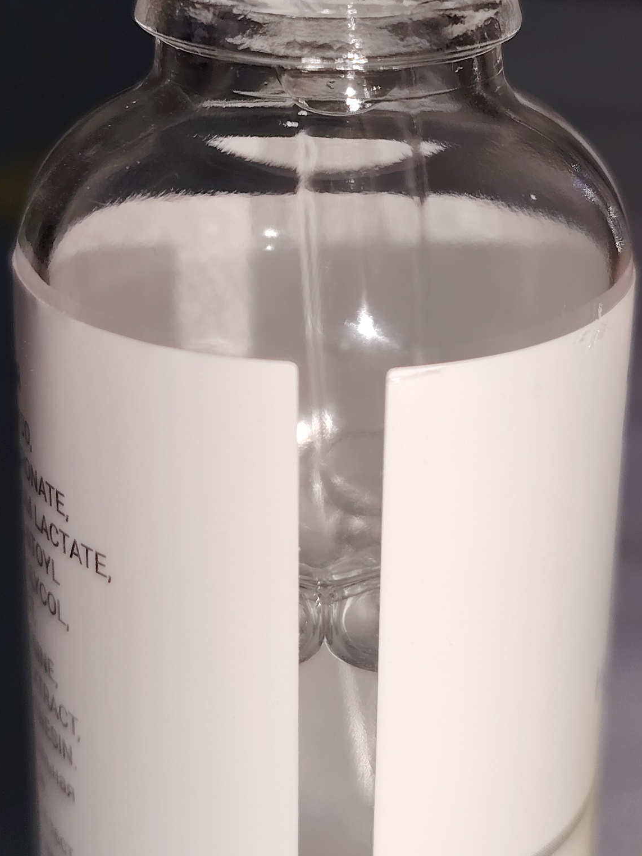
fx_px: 1558
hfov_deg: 23.3
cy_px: 229
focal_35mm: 63
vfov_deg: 30.3
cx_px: 345
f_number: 1.75
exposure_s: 1/50
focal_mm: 5.25
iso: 294
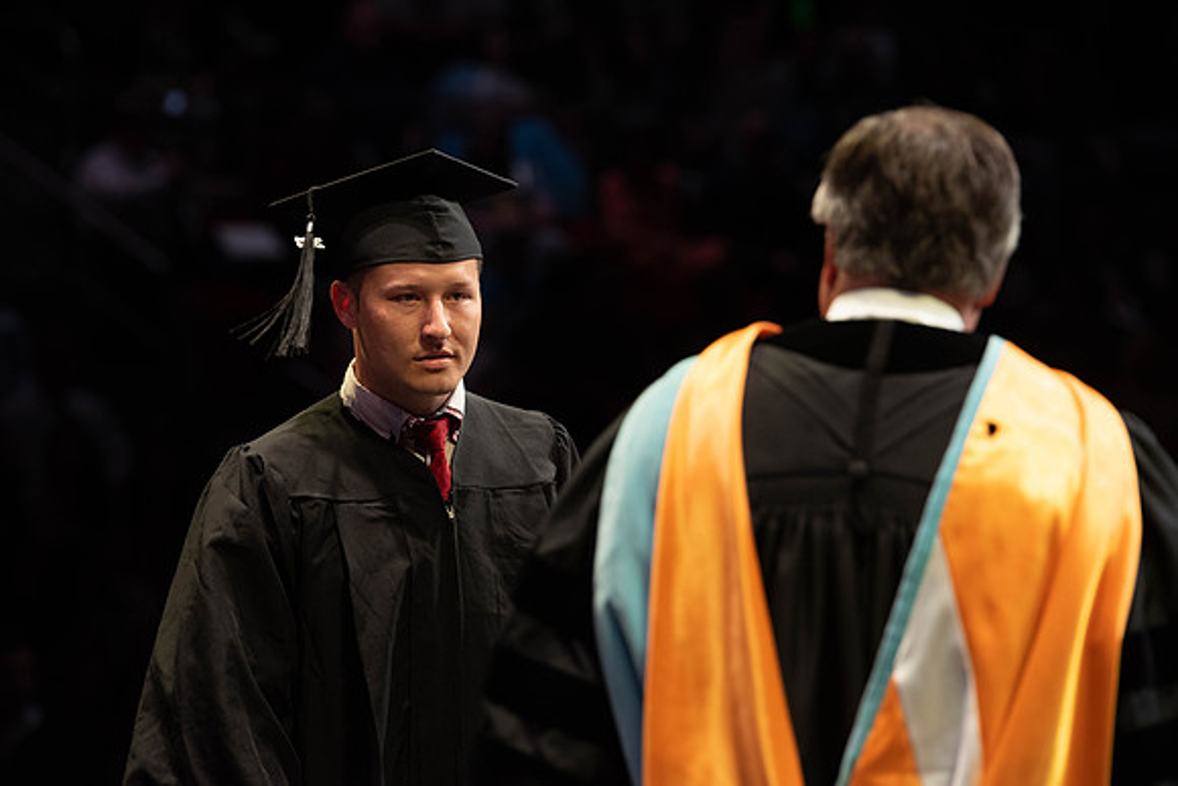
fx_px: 6633
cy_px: 378
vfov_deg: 6.8
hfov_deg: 10.1
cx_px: 566
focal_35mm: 203
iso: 1600
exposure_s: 1/320
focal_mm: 195
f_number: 4.5
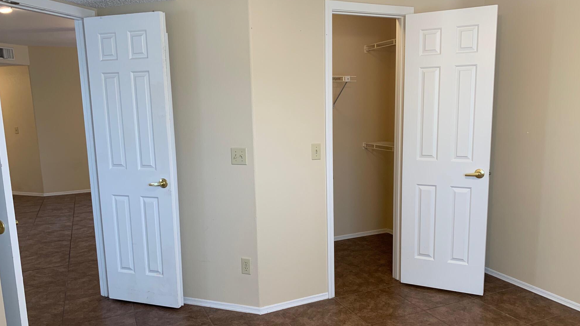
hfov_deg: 66.1
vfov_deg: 40.1
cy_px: 186
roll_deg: +1.0
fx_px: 446
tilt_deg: -9.6
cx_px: 296
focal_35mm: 29
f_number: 1.8
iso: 80
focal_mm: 4.25
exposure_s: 1/60
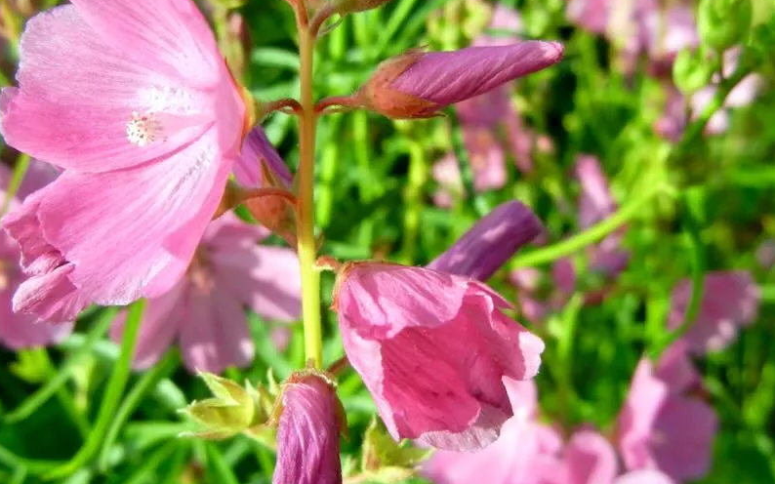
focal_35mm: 41
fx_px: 866
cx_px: 397
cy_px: 220
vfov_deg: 31.2
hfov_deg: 48.2
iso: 160
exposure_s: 1/605
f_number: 3.5
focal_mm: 5.4
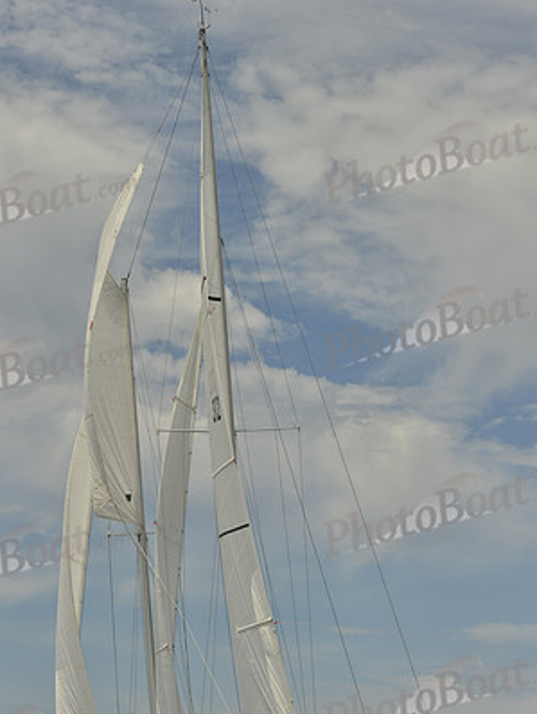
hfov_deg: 15.1
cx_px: 231
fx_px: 2025
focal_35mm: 98
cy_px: 443
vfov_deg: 20.0
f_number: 11
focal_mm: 70
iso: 280
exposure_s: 1/1600
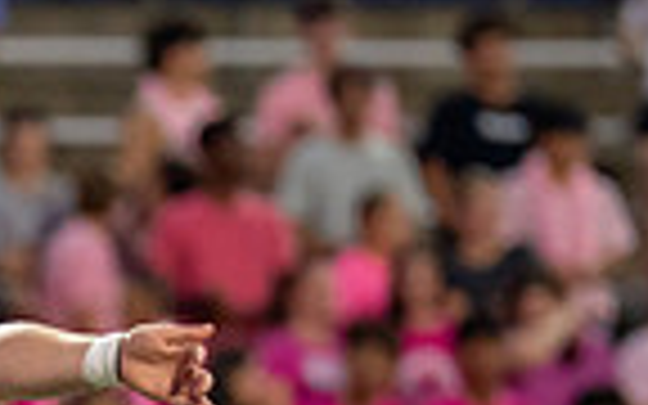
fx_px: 22411
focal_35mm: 1269
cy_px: 654
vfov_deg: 1.0
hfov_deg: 1.7
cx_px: -299
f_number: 2.8
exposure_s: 1/1600
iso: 2000
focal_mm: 200
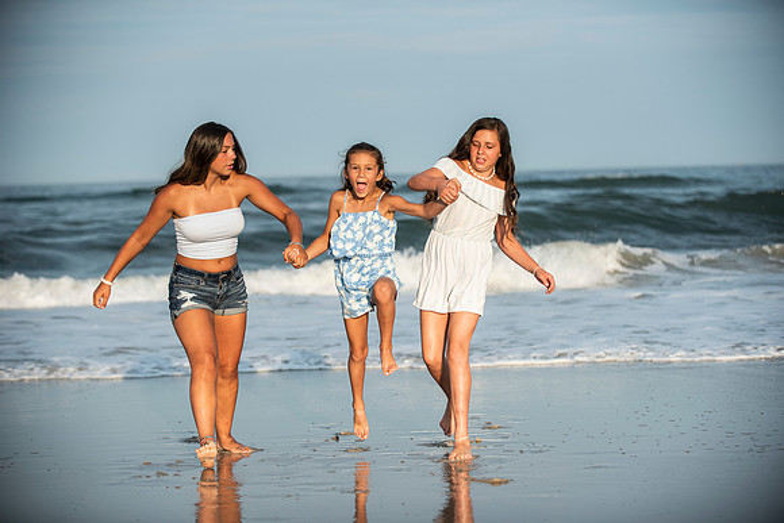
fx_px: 2069
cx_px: 392
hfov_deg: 21.5
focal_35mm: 95
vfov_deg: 14.4
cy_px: 262
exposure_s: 1/4000
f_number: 3.2
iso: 250
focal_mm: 95
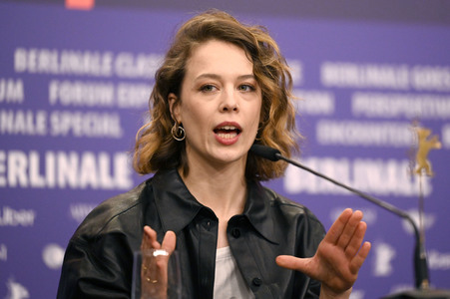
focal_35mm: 160
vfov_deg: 8.6
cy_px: 150
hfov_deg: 12.8
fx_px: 1998
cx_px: 225
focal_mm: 160
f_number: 2.8
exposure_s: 1/1250
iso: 4000
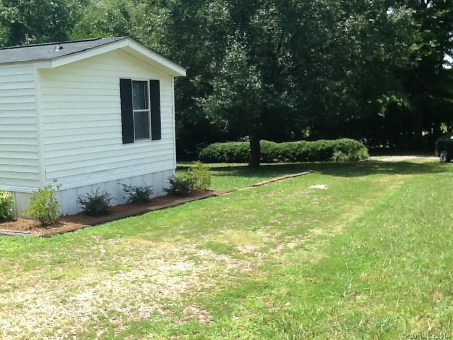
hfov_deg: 42.9
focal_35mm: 44
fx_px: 576
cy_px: 170
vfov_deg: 32.9
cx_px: 226
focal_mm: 2.03
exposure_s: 1/764
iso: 40
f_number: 2.4
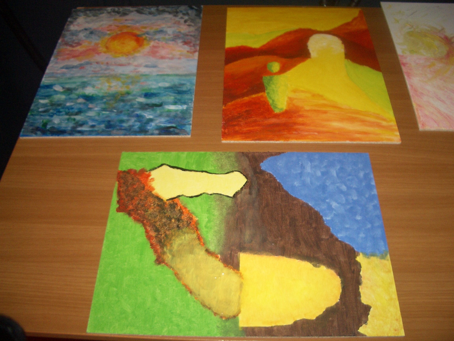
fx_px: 459
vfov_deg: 40.7
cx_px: 227
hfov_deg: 52.6
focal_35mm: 35
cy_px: 170
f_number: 2.6
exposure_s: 1/60
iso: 100
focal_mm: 5.8
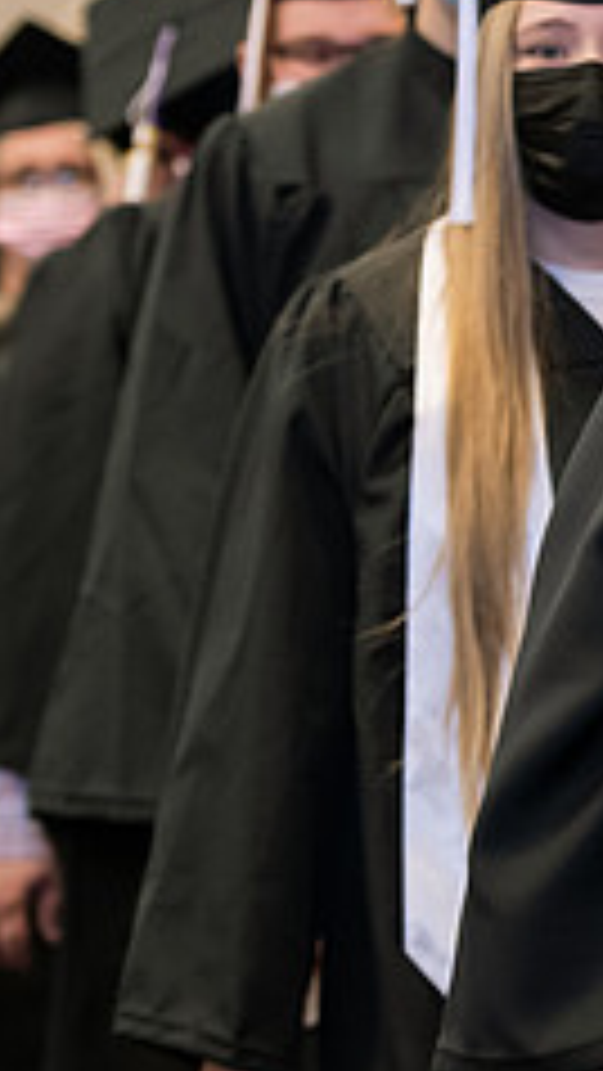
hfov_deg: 5.2
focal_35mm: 230
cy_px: 263
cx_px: 1084
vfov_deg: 9.4
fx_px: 6533
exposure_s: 1/200
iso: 1600
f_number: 3.5
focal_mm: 90
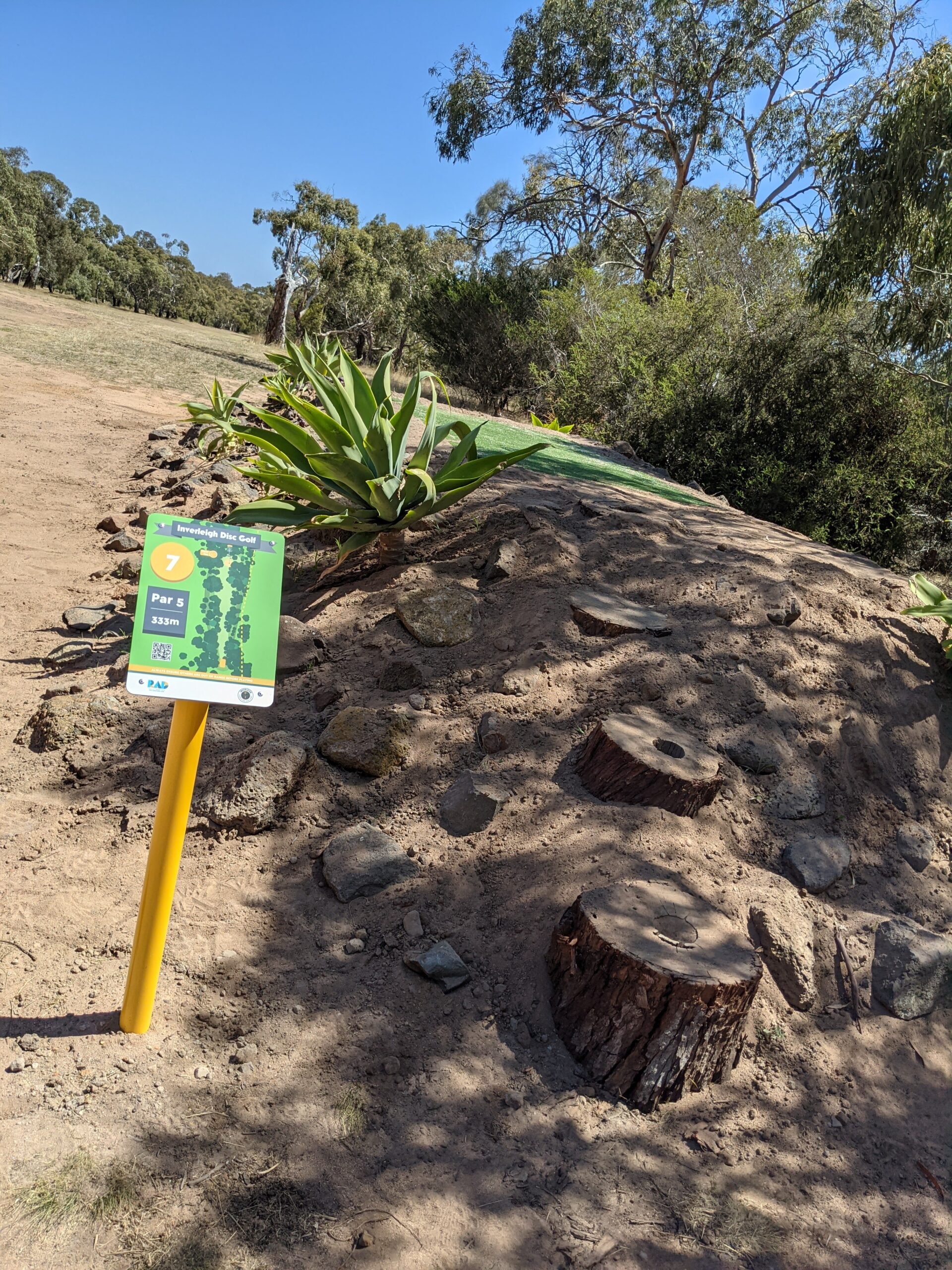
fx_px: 990
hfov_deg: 51.4
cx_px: 476
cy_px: 635
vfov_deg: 65.3
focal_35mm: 27
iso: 47
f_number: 1.73
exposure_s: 1/2611
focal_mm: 4.38
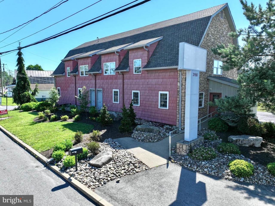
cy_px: 103
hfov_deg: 71.6
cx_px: 138
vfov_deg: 56.8
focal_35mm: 24
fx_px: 191
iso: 200
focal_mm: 12.29
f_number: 2.8
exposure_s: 1/2000
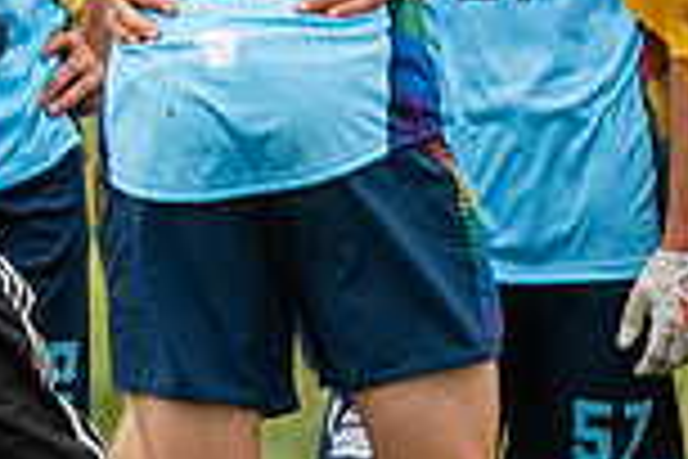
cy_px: -20
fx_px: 32601
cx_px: 310
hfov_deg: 1.2
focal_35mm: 1706
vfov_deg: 0.8
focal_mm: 300
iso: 1600
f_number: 4.5
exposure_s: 1/1600
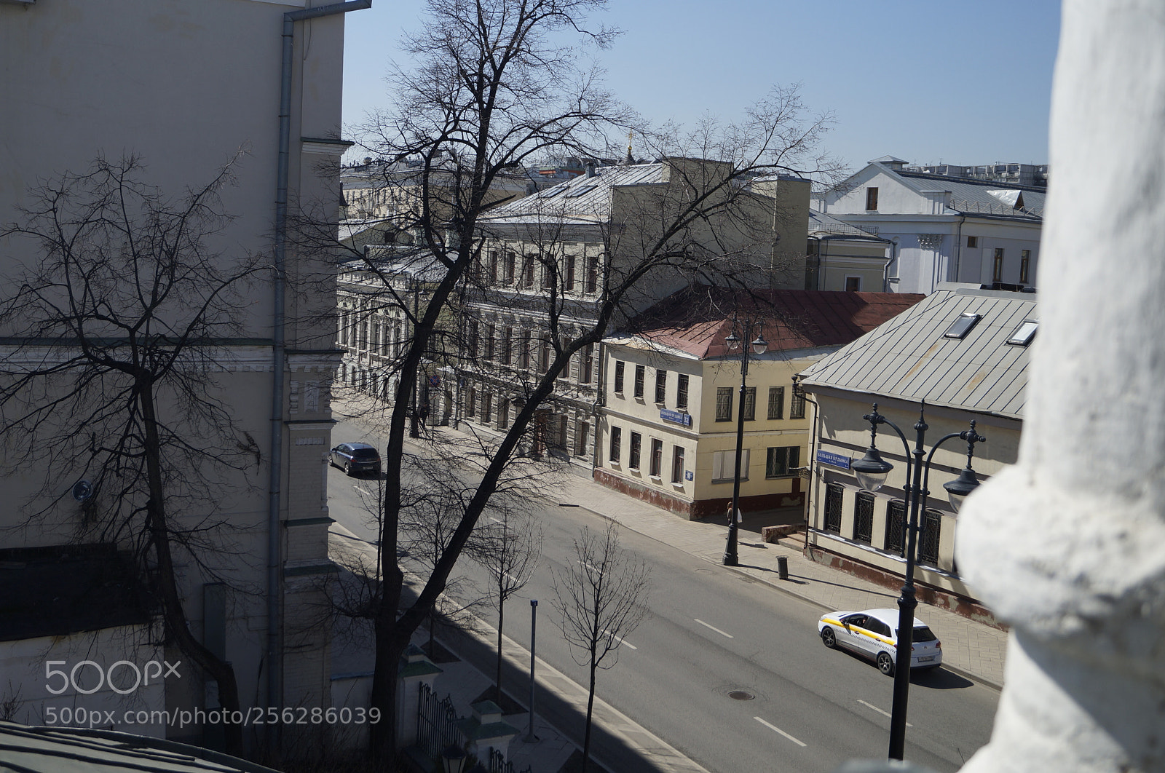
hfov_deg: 49.6
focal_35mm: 39
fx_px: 1260
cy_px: 386
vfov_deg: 34.1
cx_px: 582
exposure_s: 1/1600
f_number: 4
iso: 100
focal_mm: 26
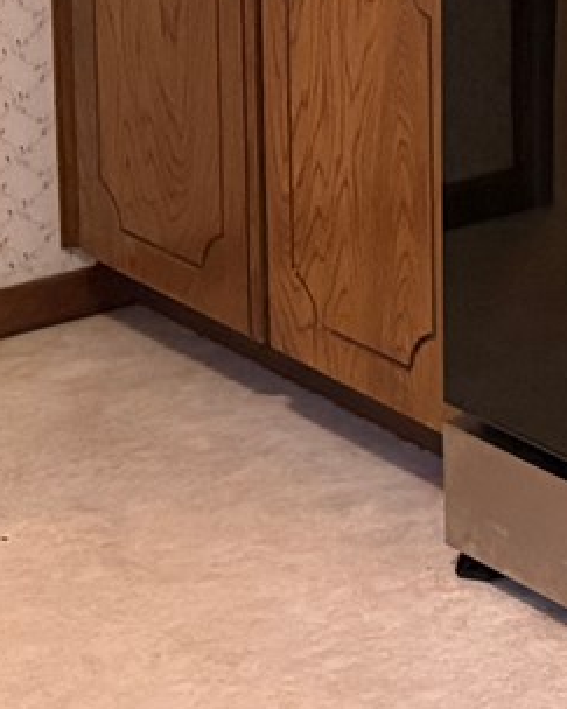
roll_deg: -2.4
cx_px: 1741
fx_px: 3106
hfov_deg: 8.6
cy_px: -518
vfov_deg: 12.1
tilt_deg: -6.1
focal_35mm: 148
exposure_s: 1/60
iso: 500
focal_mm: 6.76
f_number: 1.78
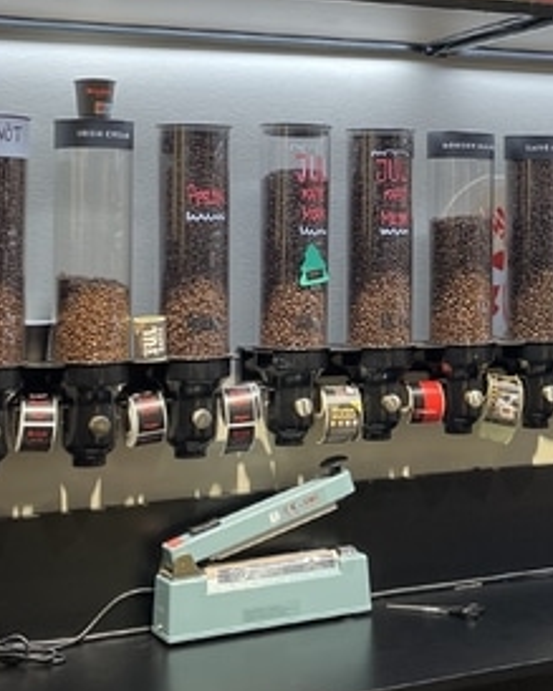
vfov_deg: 36.0
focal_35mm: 51
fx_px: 1044
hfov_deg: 29.0
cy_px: 194
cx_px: 439
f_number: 1.6
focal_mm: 4.2
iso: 100
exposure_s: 1/120
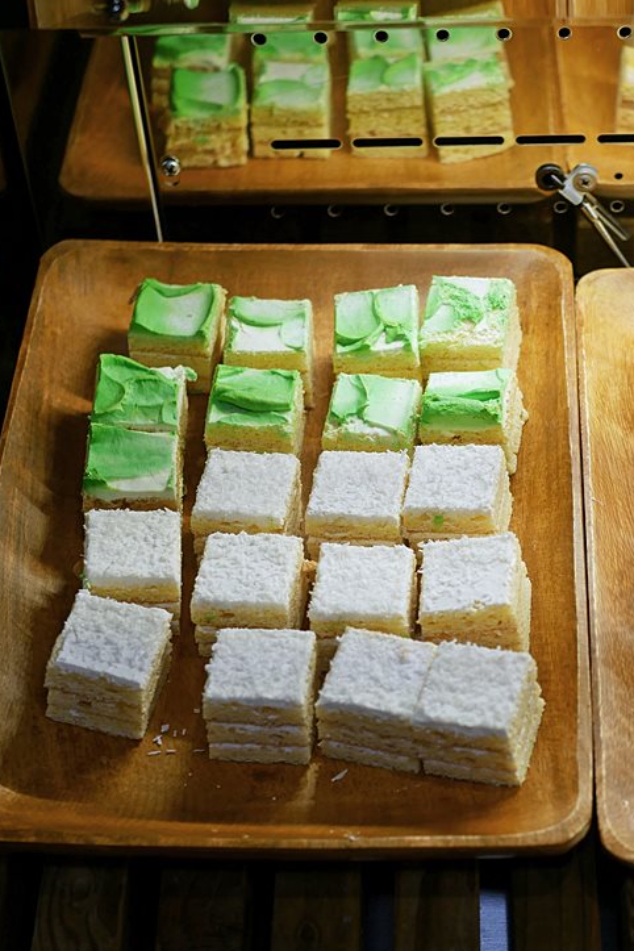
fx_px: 1902
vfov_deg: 28.1
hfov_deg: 18.7
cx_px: 543
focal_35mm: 72
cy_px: 483
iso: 200
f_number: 2
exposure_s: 1/500
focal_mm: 25
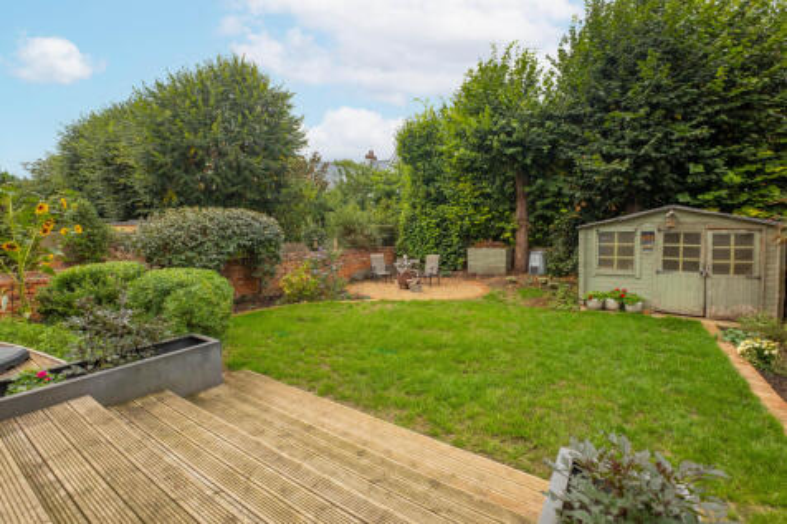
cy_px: 262
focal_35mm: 15
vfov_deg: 77.3
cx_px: 394
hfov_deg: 100.4
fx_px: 328
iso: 400
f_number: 5
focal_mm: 10
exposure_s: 1/500
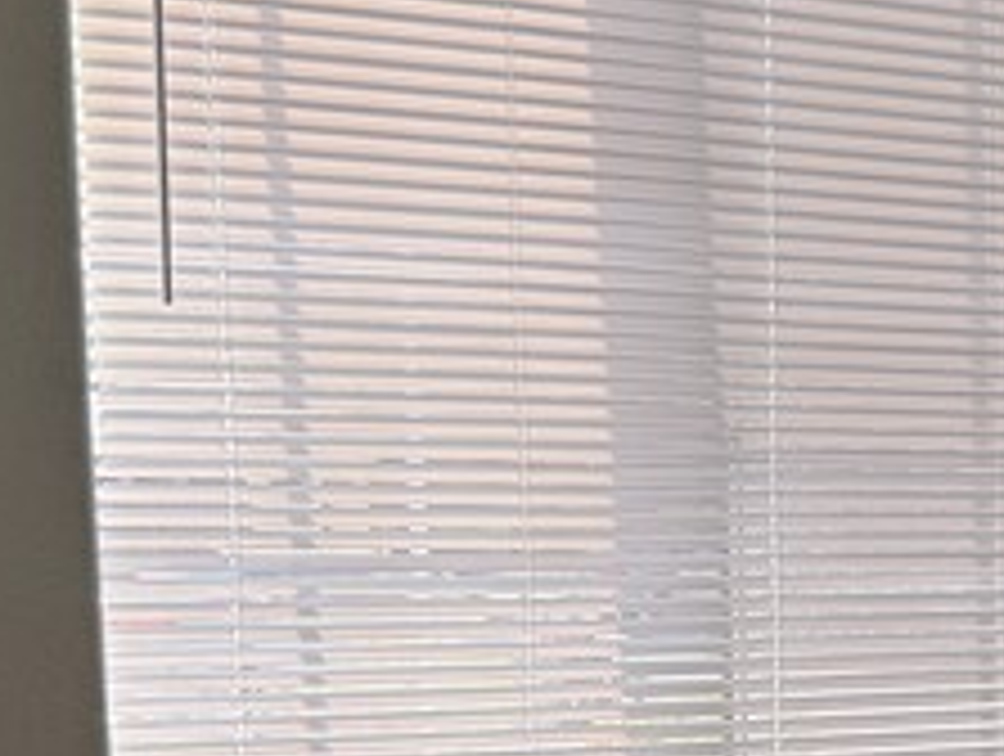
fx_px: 3196
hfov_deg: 16.8
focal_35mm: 110
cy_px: 1062
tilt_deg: -10.7
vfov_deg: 12.9
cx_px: 1306
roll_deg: -1.3
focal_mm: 6.76
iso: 64
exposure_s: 1/285
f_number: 1.78
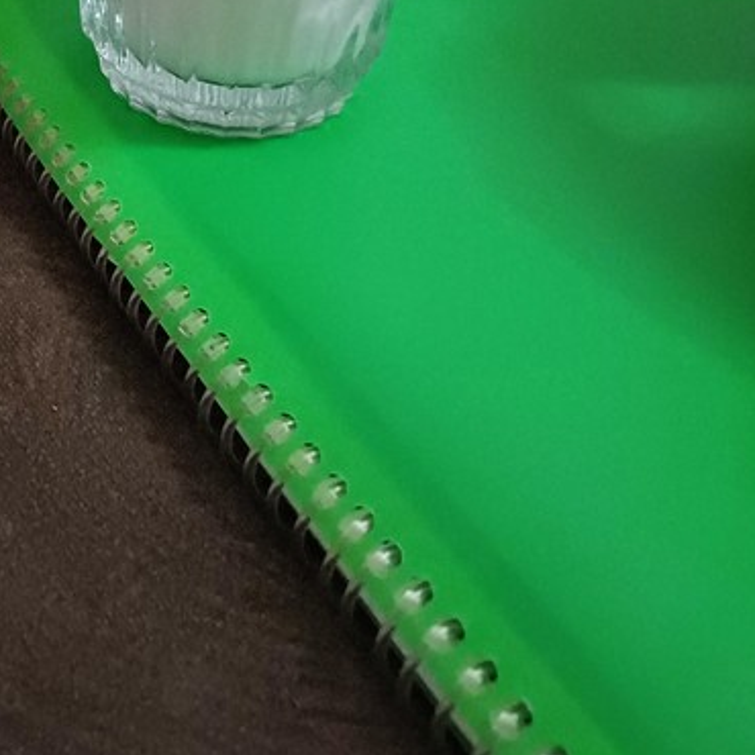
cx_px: 78
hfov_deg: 29.8
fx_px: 1357
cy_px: 33
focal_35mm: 55
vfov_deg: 29.4
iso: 2500
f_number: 1.8
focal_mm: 4.65
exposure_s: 1/8
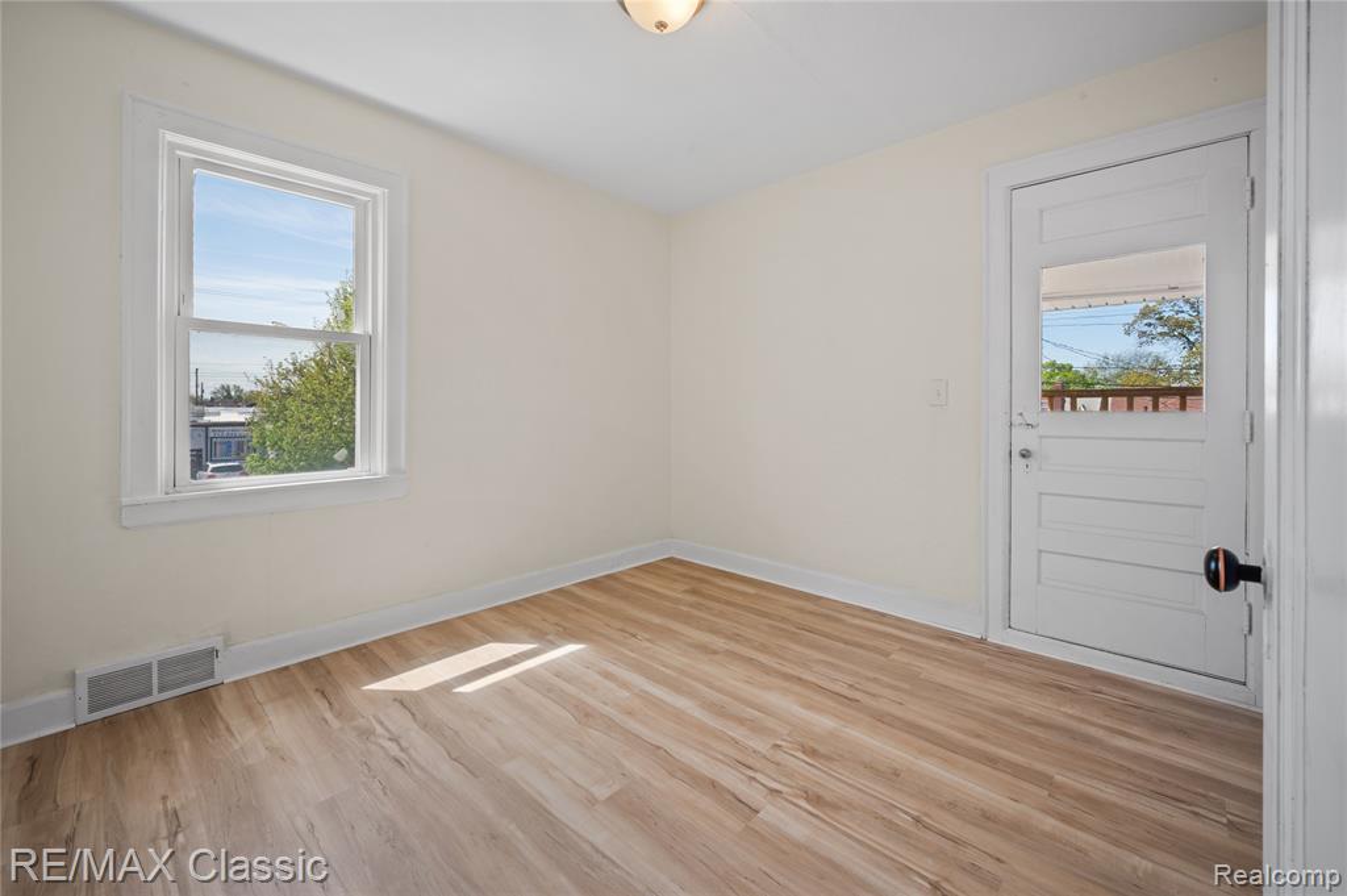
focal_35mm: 14
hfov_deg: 104.3
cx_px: 674
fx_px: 523
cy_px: 448
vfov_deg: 81.1
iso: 100
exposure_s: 1/6
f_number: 11
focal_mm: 14
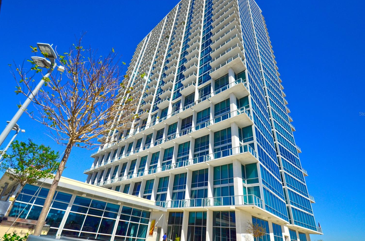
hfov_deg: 96.8
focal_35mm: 16
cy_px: 114
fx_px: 162
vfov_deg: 73.4
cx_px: 186
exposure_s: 1/4000
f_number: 5
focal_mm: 10
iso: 125
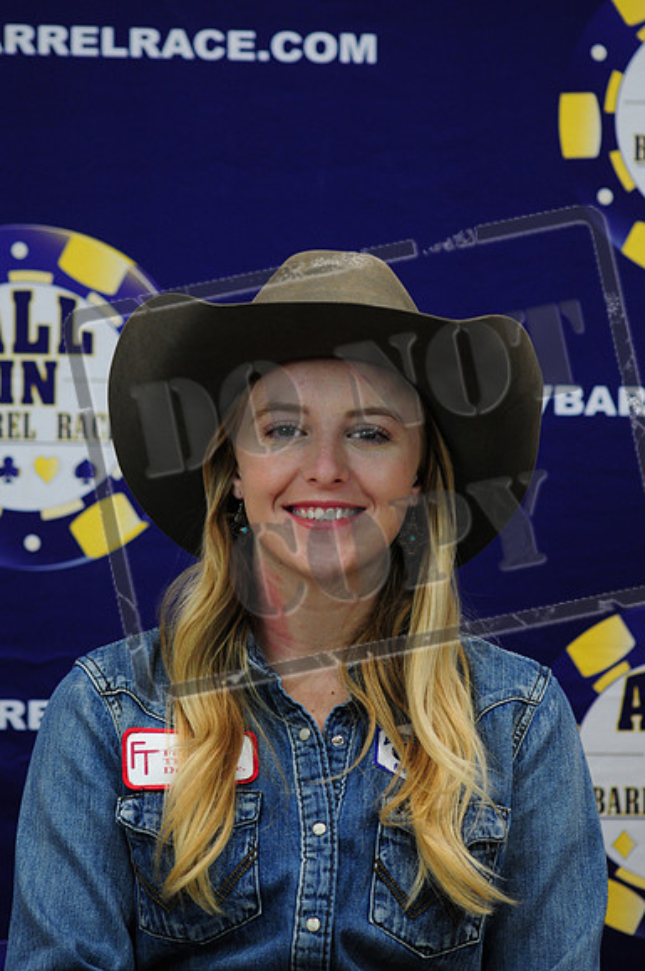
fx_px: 3315
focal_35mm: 123
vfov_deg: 16.7
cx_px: 322
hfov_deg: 11.1
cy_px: 486
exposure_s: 1/125
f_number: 4
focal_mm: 82
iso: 640
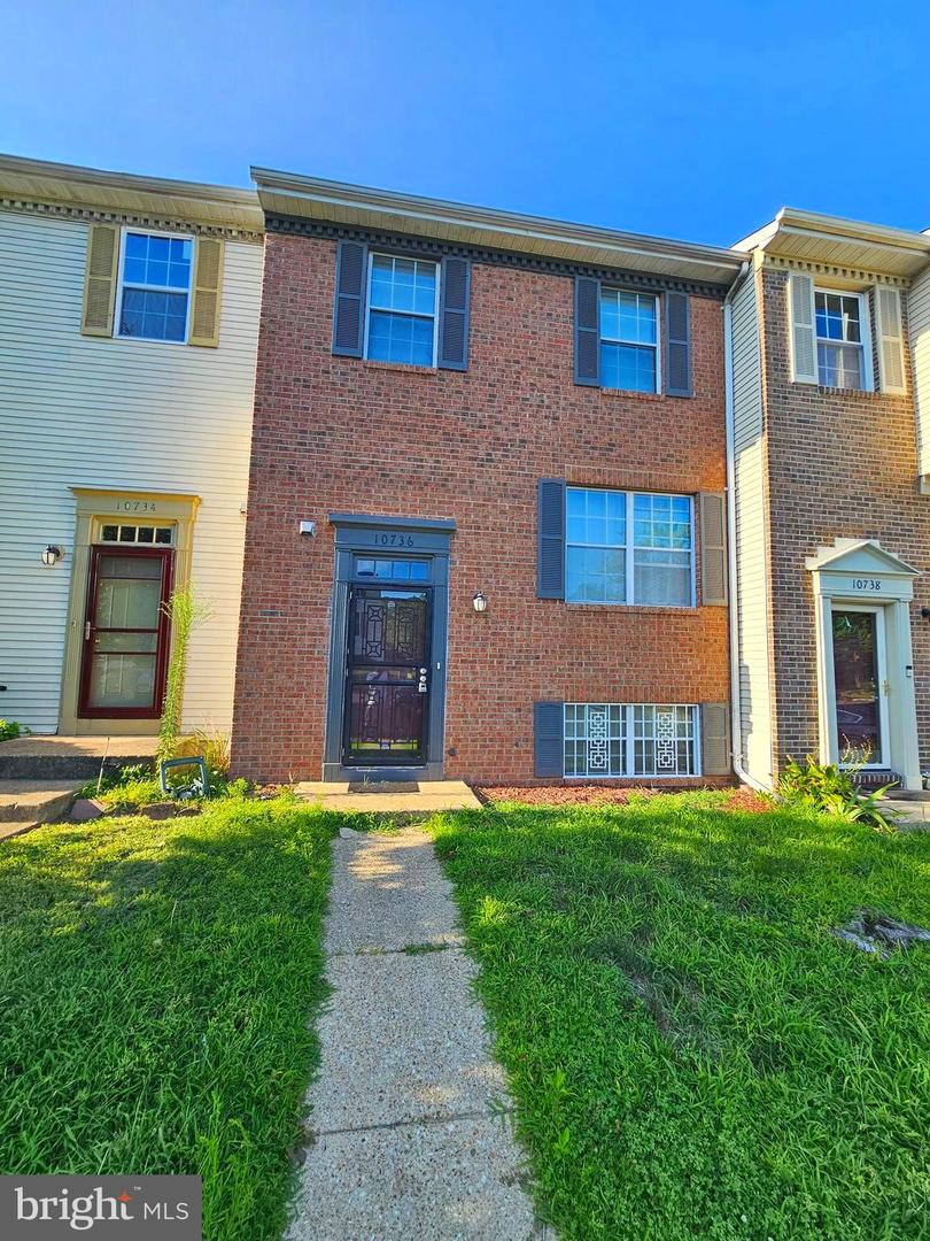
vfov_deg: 106.2
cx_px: 465
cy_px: 620
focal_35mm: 13
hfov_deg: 89.9
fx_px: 466
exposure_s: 1/518
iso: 50
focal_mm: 2.2
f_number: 2.2
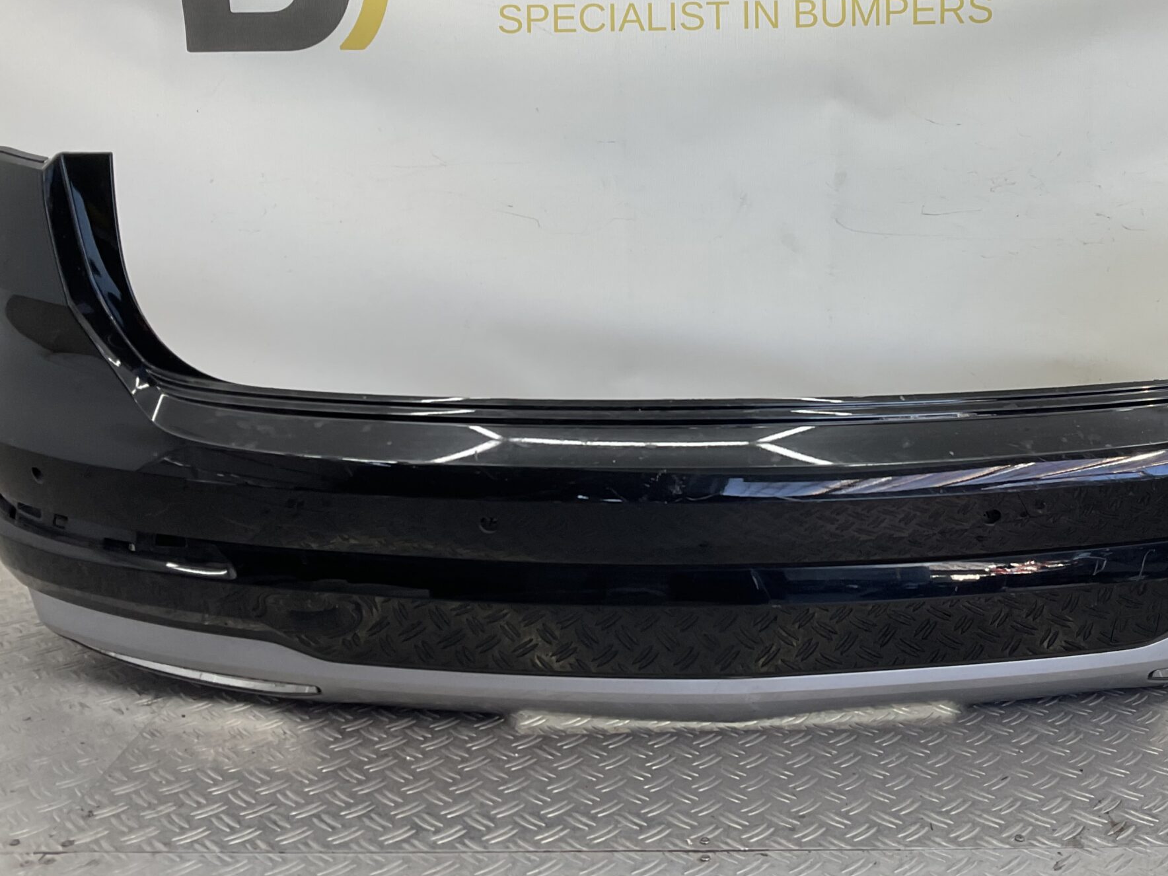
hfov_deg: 44.5
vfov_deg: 34.1
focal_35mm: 42
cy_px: 303
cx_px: 708
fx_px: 1417
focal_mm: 3
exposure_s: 1/106
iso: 16
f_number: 1.8
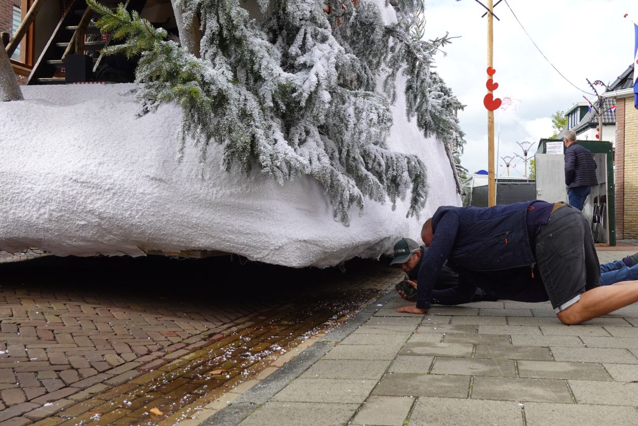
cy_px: 197
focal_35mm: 35
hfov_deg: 54.4
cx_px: 333
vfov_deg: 37.8
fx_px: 620
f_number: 4
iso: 100
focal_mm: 10.83
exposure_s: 1/320
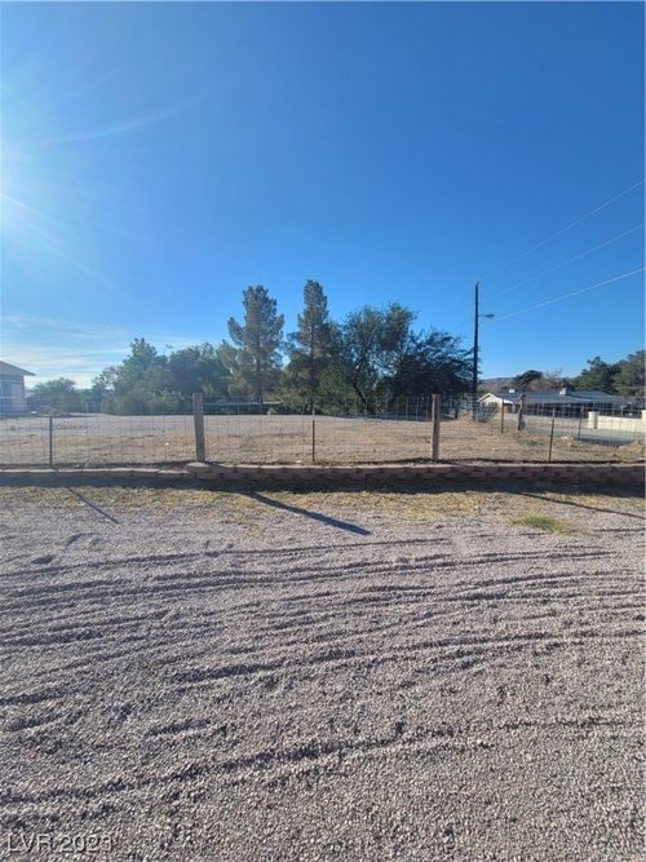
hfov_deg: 89.9
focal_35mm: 13
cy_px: 431
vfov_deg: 106.2
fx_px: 324
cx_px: 323
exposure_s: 1/2134
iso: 64
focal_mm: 2.2
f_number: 2.2
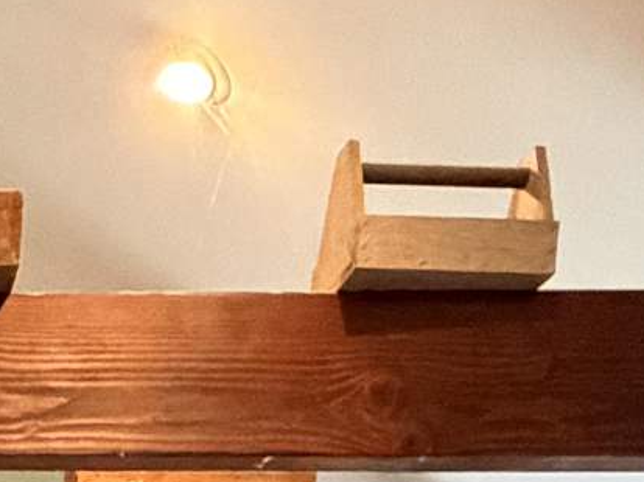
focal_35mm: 104
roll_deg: -1.9
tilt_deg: -6.3
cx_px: -380
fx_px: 1934
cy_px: 1301
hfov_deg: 16.8
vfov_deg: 11.0
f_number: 2.2
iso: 1000
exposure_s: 1/60
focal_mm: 2.22
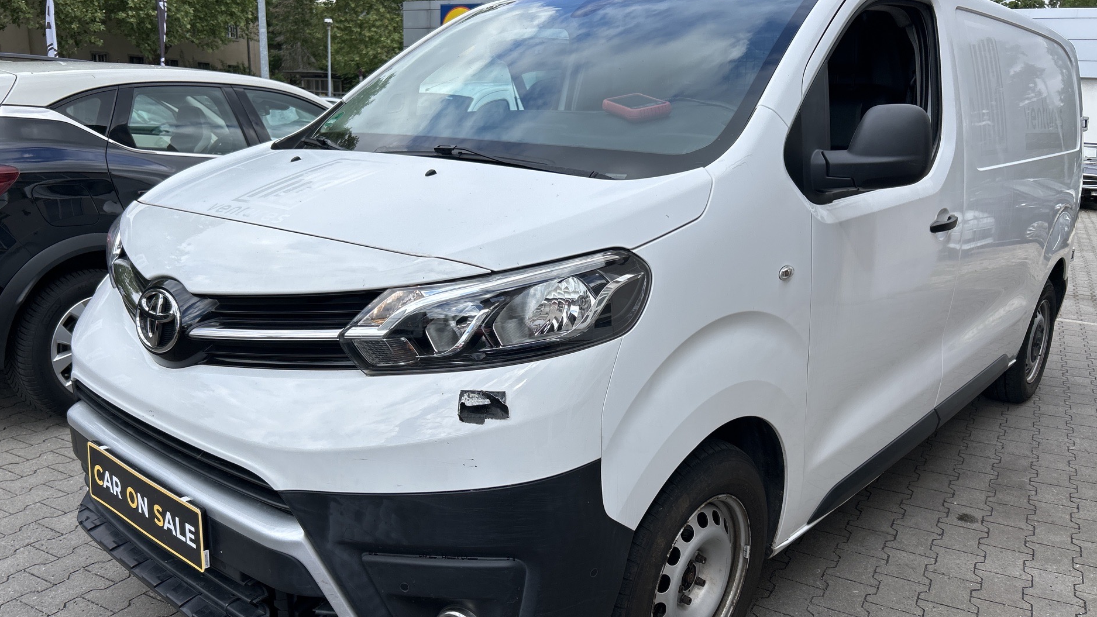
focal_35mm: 29
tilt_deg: -16.3
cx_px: 556
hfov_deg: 66.1
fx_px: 844
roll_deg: -2.3
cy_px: 348
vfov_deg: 40.1
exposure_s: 1/2695
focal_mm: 5.7
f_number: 1.5
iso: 50
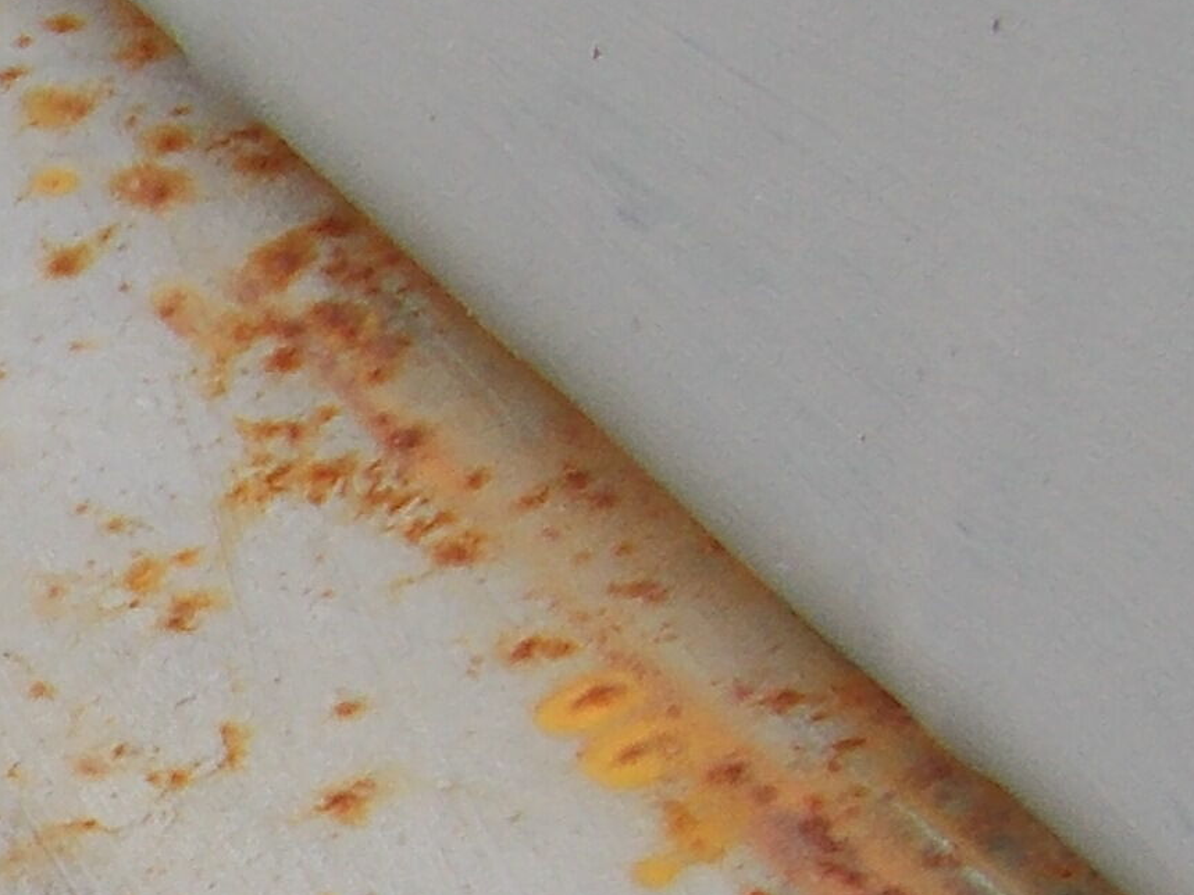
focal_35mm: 161
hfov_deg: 10.2
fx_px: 5553
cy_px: 2215
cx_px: -1914
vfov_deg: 8.4
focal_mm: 5.3
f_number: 3.4
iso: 80
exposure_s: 1/50
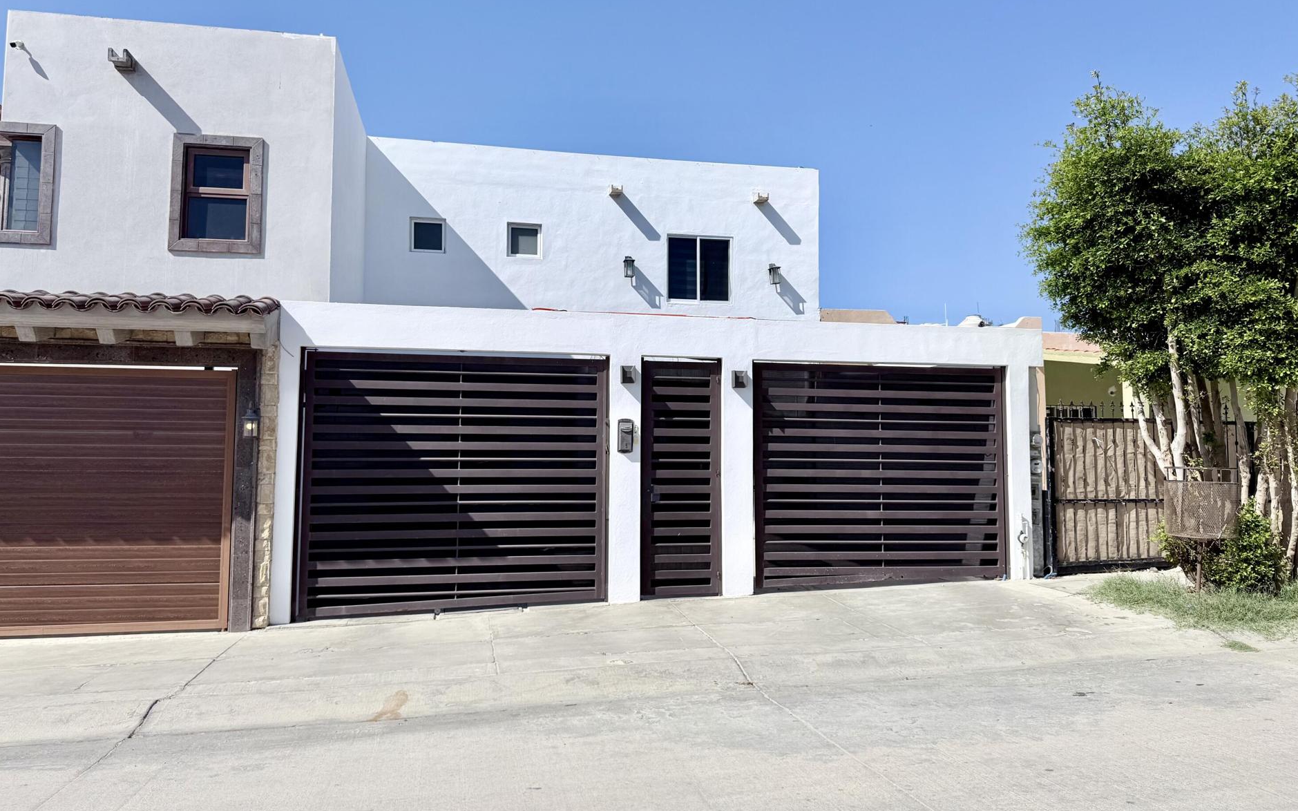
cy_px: 394
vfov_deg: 47.6
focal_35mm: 26
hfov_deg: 70.4
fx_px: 920
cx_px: 639
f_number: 1.78
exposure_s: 1/8130
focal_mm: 6.76
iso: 80
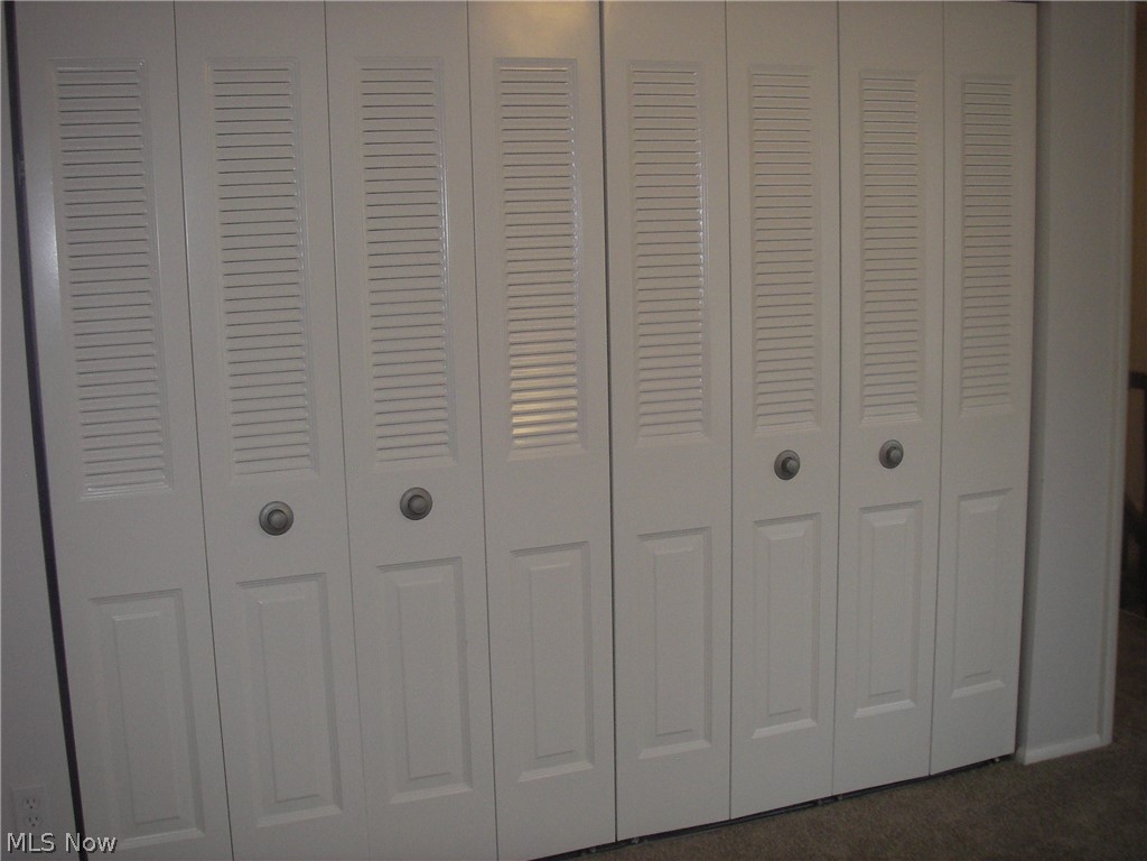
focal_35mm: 38
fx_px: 1259
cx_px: 574
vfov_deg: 37.7
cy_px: 430
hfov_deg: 49.0
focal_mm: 6.3
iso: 100
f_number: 3.3
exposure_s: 1/30
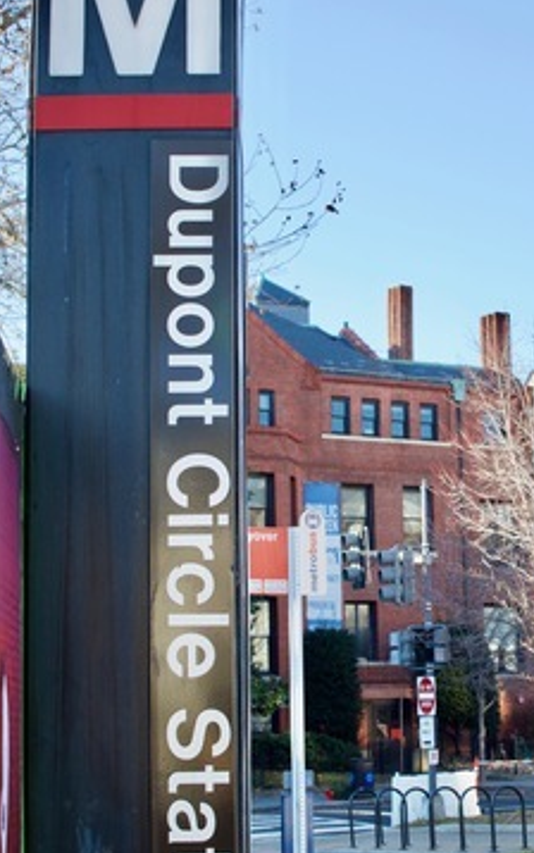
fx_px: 1738
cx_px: 385
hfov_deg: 17.4
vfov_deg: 27.6
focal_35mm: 75
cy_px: 472
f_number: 8
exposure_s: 1/250
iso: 320
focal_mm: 35
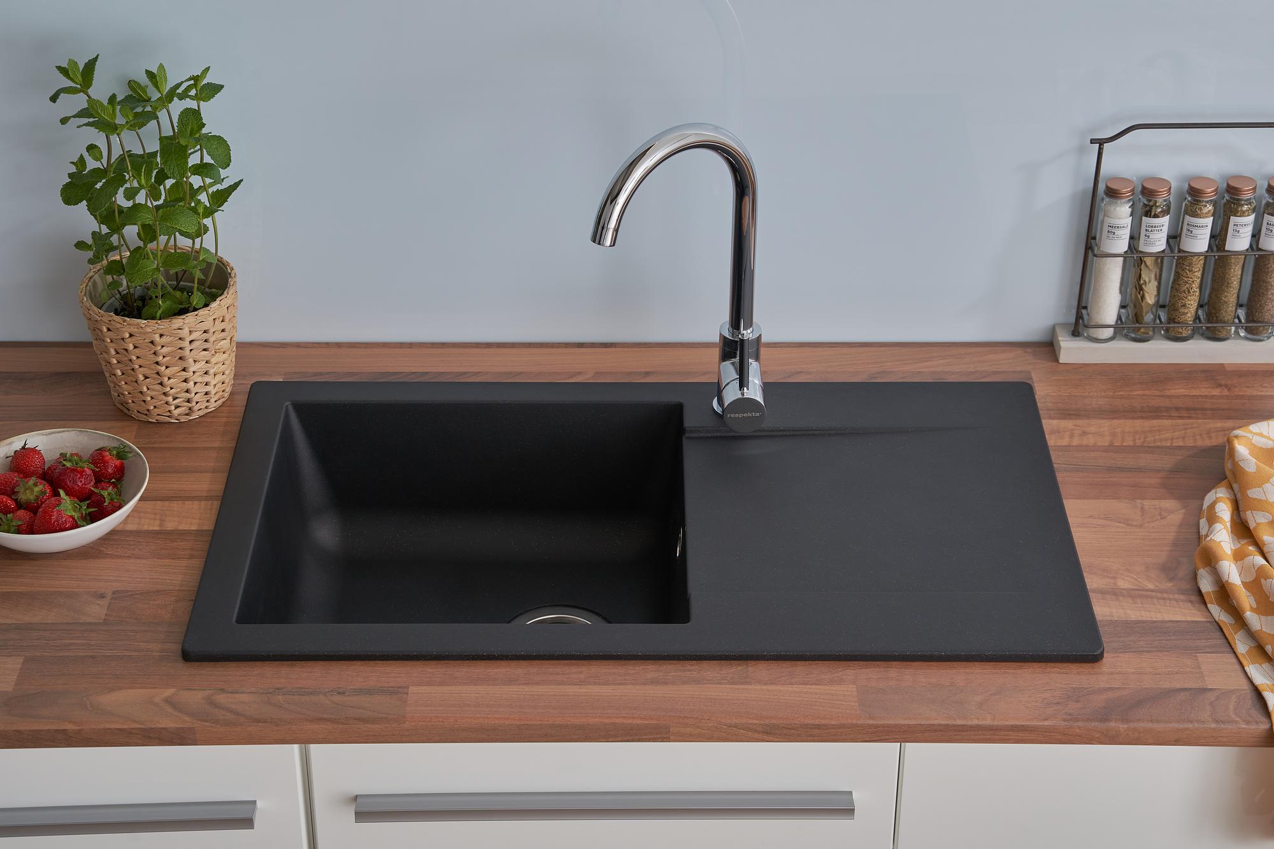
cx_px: 637
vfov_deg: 20.9
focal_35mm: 65
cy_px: 424
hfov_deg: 31.0
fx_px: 2300
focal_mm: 65
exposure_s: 1/160
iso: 200
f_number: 9
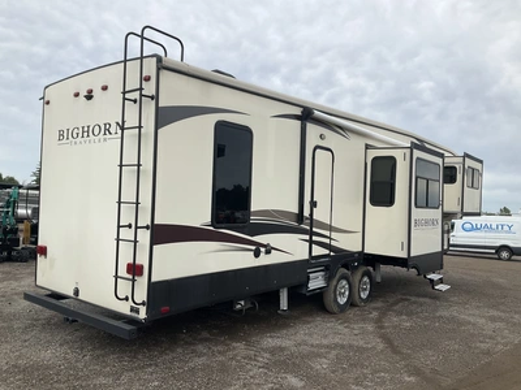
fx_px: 436
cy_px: 195
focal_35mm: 29
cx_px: 260
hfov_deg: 61.7
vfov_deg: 48.2
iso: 25
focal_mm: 3
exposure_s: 1/383
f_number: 1.8
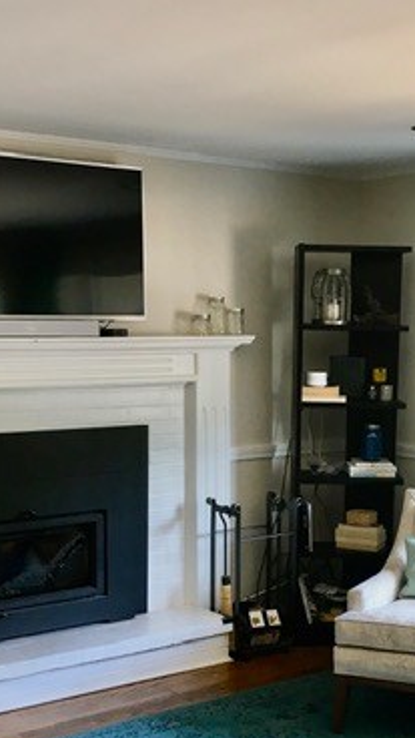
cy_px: 477
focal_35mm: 55
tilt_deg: -7.0
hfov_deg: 21.8
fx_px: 1076
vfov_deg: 37.5
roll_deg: -0.2
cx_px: 249
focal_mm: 4.15
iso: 64
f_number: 2.2
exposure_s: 1/30
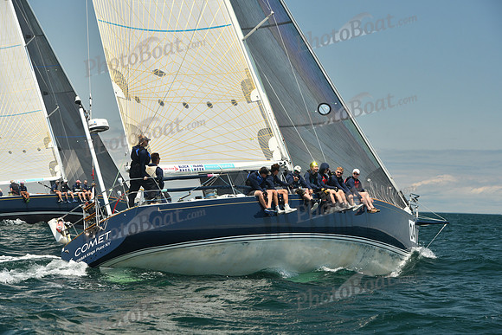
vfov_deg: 13.0
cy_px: 168
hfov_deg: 19.5
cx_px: 251
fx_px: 1464
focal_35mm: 105
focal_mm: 105
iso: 320
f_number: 7.1
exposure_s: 1/640
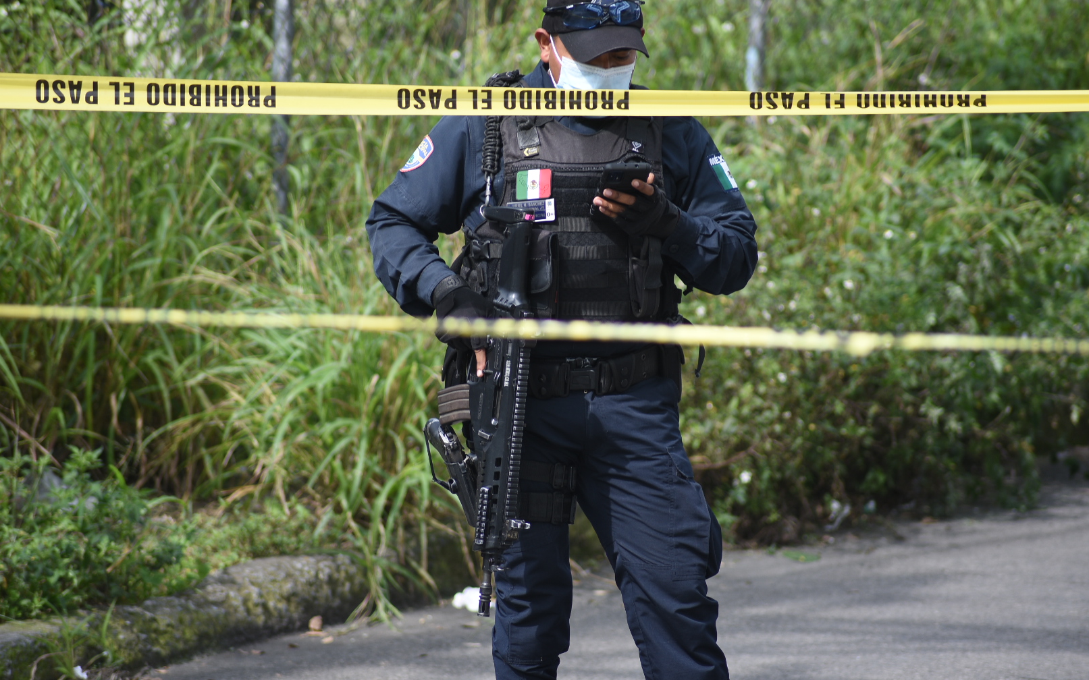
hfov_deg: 6.8
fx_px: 9111
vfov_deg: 4.3
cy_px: 323
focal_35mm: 307
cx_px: 544
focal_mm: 300
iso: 250
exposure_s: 1/500
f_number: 5.6
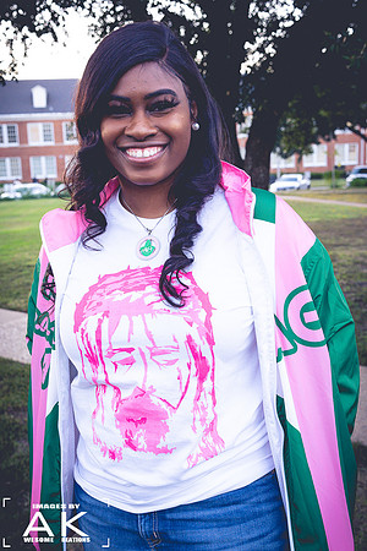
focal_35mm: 42
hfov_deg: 31.9
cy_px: 276
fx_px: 642
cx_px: 184
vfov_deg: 46.4
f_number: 4
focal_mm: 28
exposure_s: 1/125
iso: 800
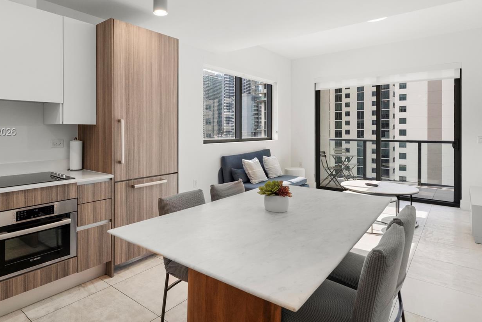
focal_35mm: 22
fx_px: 295
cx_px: 207
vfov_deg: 56.9
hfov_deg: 78.1
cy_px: 132
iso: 640
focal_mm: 17
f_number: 8
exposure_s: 1/160
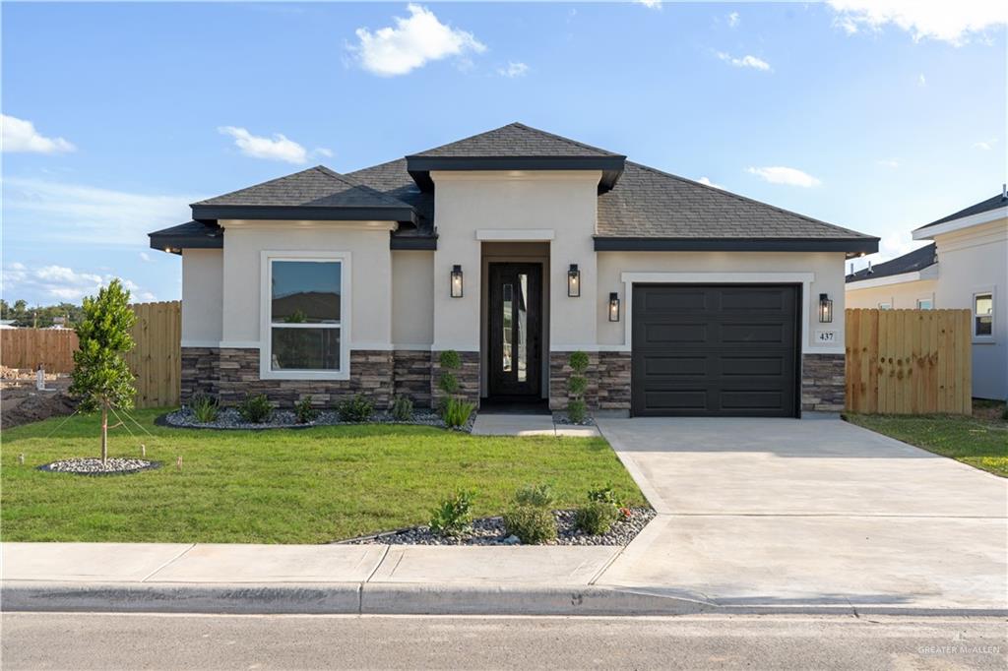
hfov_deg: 50.7
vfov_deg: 35.0
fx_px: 1064
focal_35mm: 38
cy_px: 336
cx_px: 504
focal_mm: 38
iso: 100
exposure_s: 1/200
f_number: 8
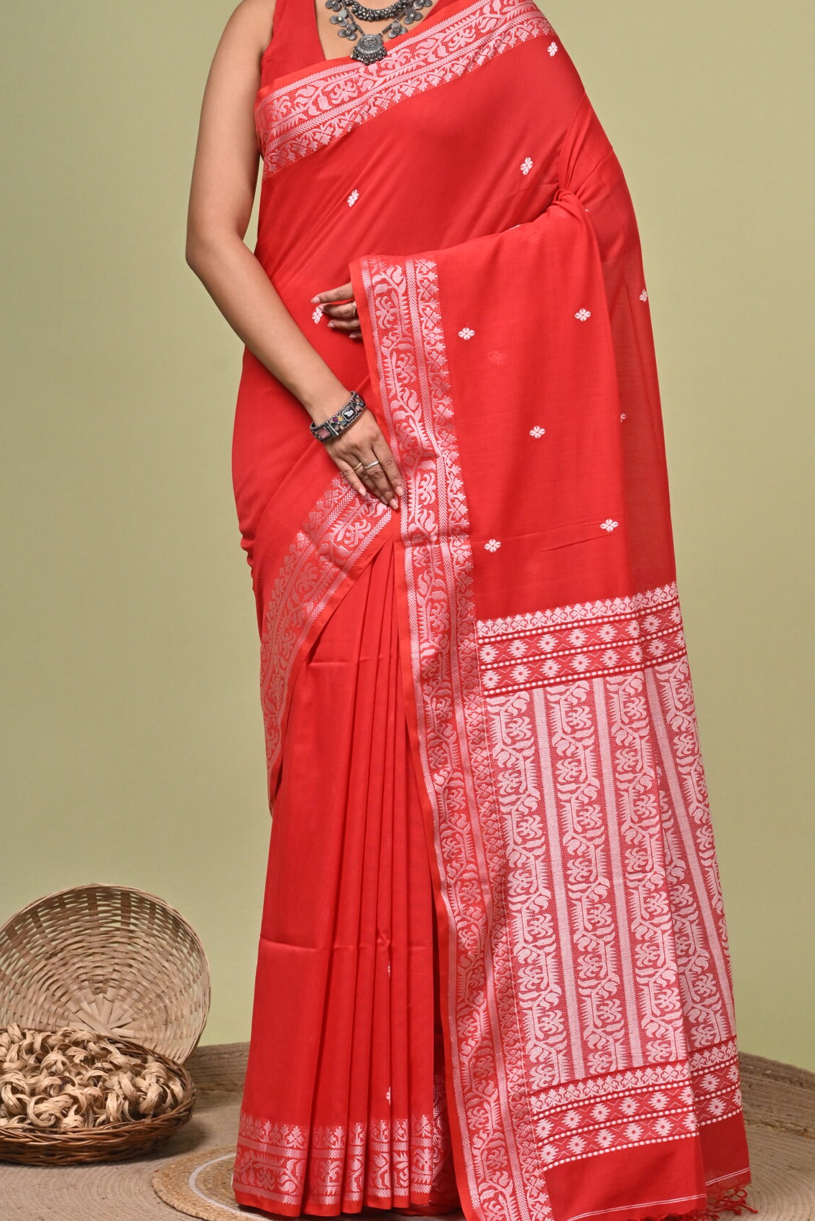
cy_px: 445
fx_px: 4345
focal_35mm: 128
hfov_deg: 10.7
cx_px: 368
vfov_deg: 16.0
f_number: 8
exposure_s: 1/160
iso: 400
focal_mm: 85
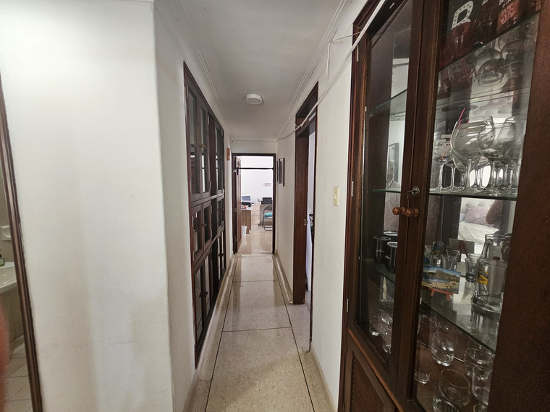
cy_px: 206
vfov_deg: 89.9
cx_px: 275
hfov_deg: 106.2
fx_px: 207
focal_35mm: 13
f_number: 2.2
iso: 320
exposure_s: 1/60
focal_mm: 2.2
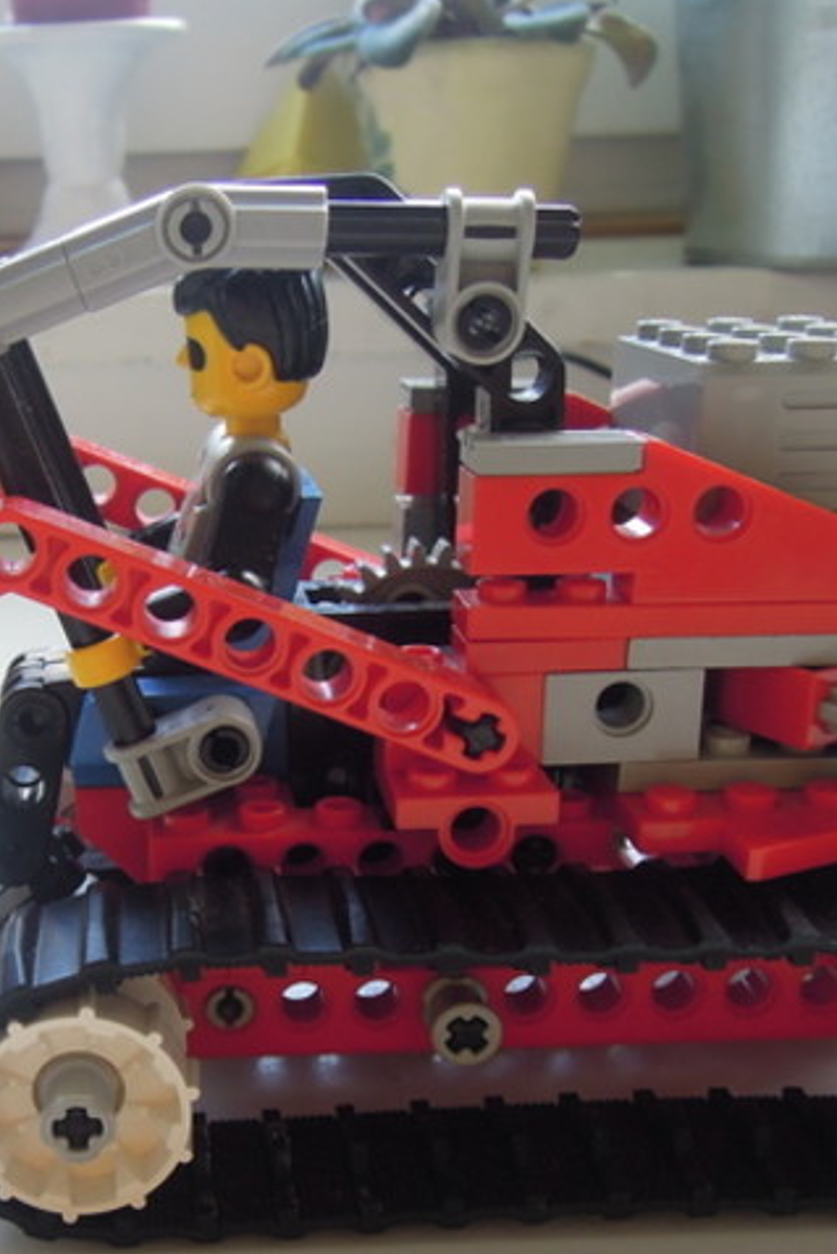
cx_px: 87
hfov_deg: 27.6
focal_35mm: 47
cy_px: 796
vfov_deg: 41.5
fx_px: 1638
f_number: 2.8
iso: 160
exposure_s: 1/60
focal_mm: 4.3
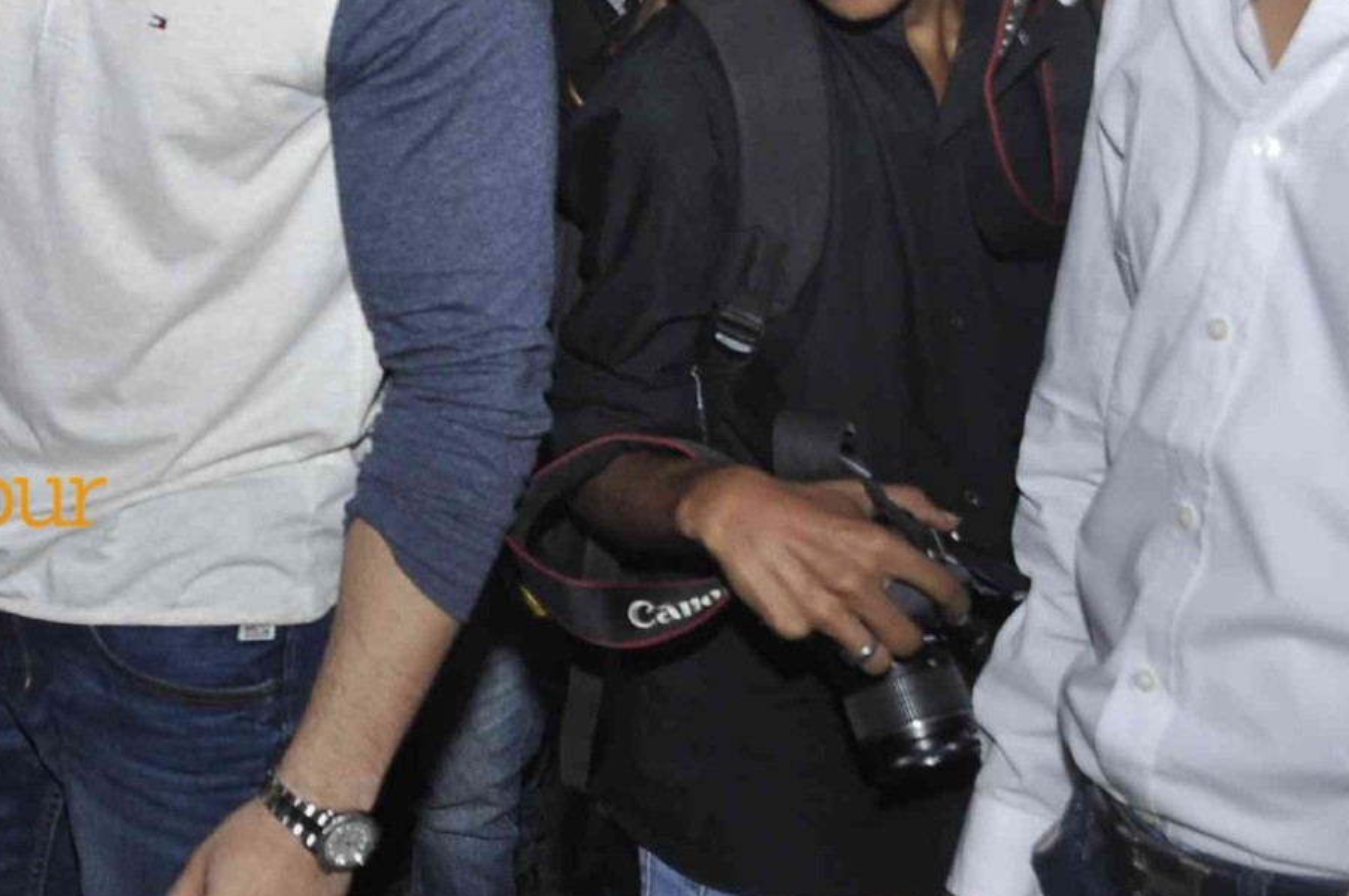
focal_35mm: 75
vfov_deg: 17.8
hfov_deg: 24.7
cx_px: -224
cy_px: 52
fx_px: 2807
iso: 400
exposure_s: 1/125
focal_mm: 20
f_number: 5.6
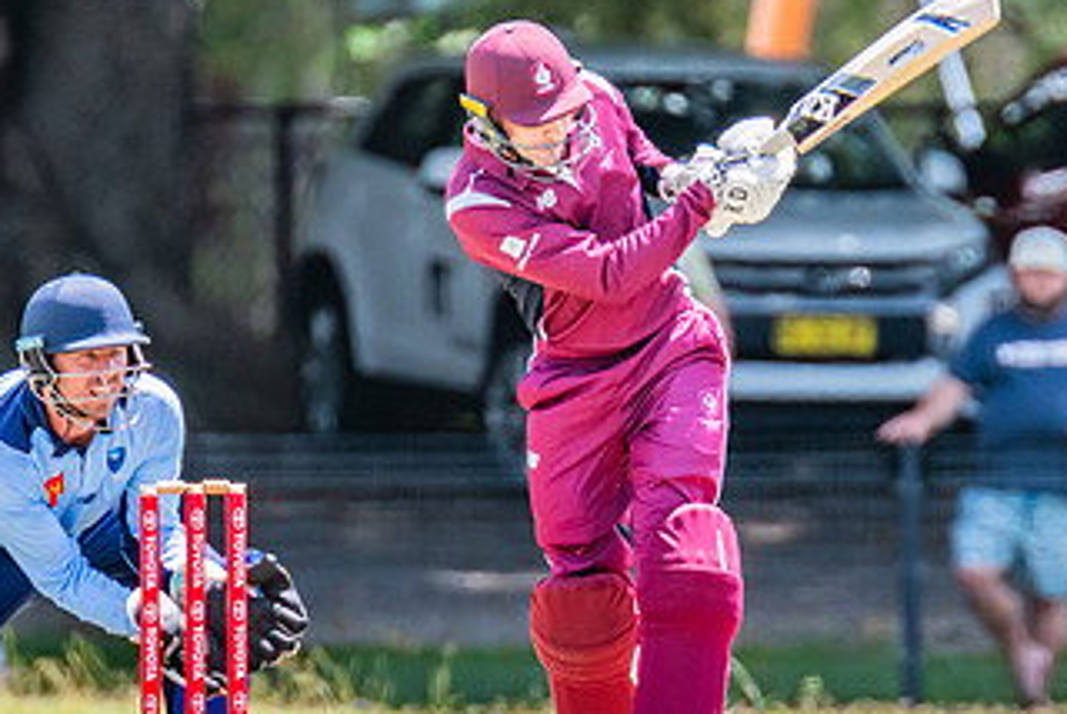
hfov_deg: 1.4
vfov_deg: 0.9
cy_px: 258
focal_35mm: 1509
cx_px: 423
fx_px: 44765
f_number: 7.1
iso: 800
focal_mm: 600
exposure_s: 1/1250
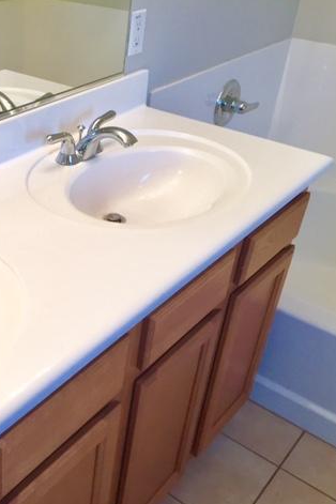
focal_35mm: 41
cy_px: 255
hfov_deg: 30.8
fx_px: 574
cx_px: 18
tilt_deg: -33.1
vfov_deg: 47.4
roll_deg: -3.0
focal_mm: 4.15
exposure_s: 1/40
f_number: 2.2
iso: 32
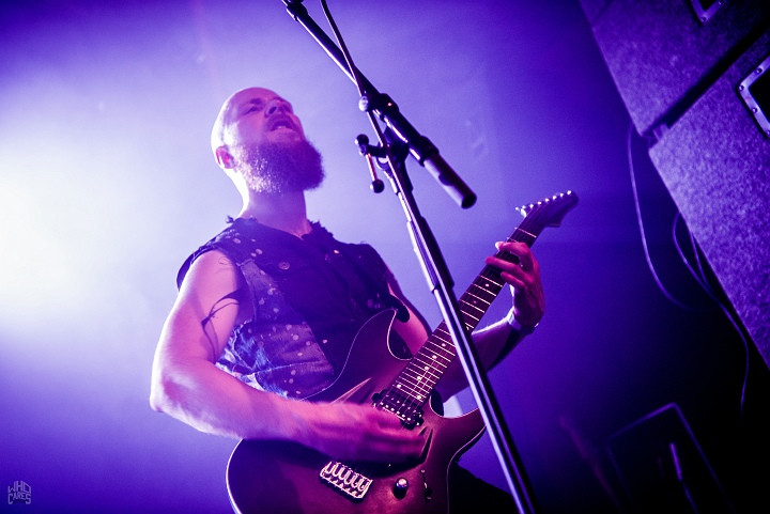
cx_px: 385
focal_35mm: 44
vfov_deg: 30.6
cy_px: 257
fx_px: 942
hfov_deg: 44.5
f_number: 2.8
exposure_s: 1/80
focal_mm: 44
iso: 1600
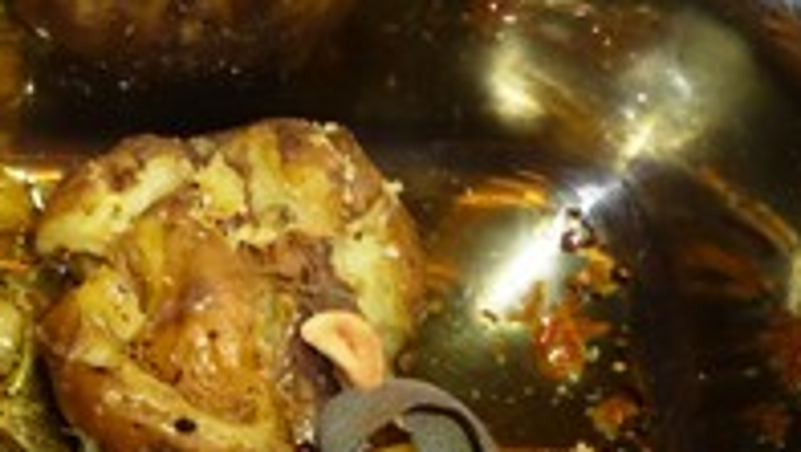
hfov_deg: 19.4
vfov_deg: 11.3
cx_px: -321
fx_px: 2104
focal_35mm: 99
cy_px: 835
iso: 100
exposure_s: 1/30
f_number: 3.3
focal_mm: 4.7
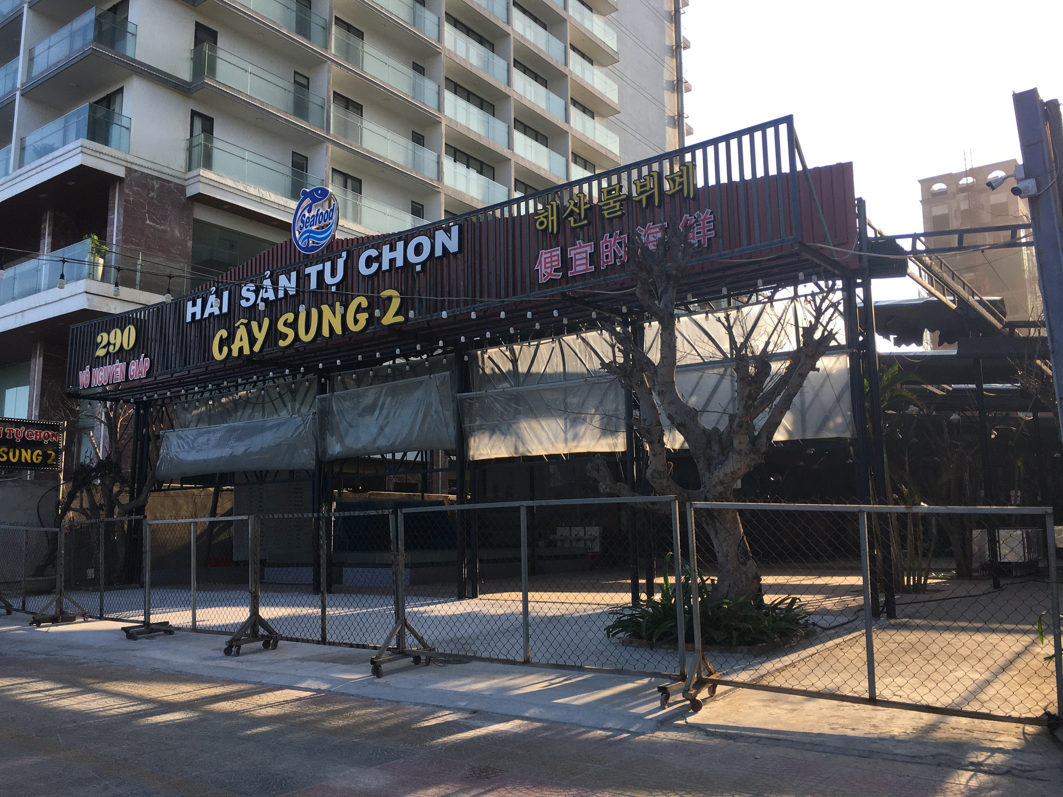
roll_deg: +0.1
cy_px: 398
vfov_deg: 48.2
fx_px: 891
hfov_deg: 61.7
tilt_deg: +9.7
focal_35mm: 29
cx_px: 532
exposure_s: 1/591
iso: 25
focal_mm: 4.15
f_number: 2.2
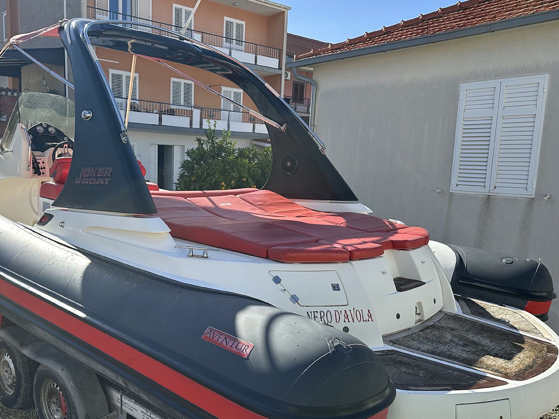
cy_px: 237
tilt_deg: -7.9
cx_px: 211
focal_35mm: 32
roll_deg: -0.7
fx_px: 517
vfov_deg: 44.1
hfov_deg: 56.2
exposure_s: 1/2967
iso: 80
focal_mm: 6.86
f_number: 1.78
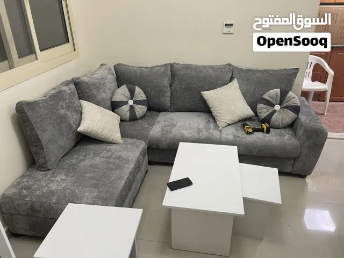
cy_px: 129
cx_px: 172
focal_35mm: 25
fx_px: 248
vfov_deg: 54.9
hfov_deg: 69.4
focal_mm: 5.1
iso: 125
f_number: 1.6
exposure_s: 1/50
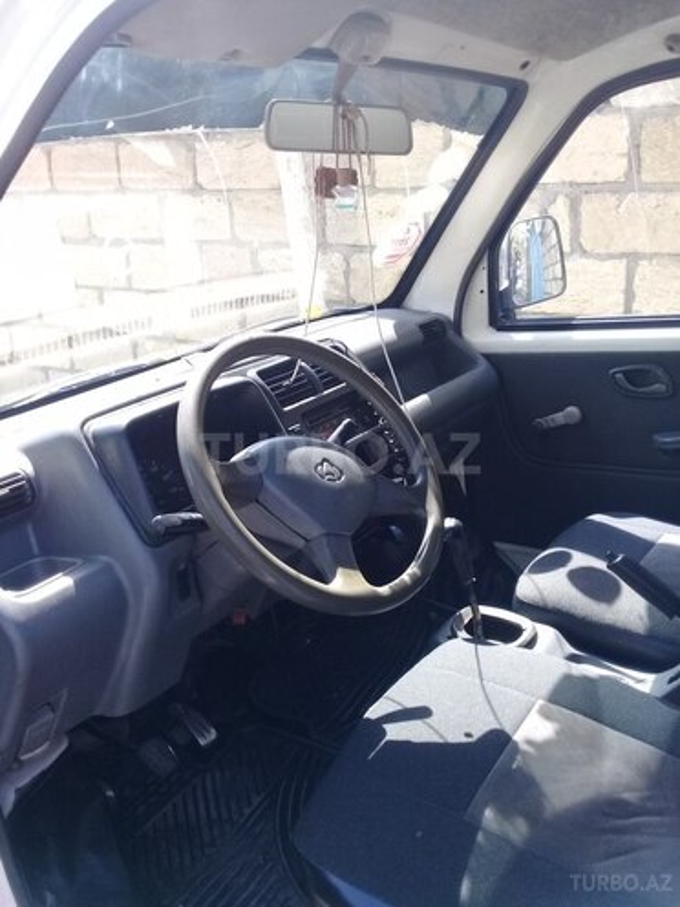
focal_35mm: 31
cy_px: 454
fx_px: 812
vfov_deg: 58.4
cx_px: 340
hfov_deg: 45.4
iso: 50
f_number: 2.2
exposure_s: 1/140
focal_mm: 3.3
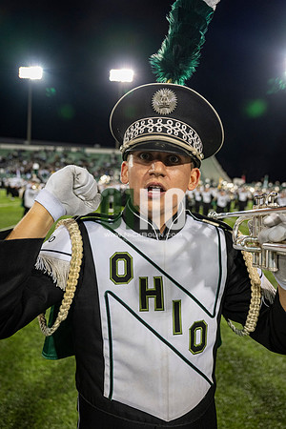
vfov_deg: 69.4
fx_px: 310
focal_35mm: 26
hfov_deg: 49.6
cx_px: 143
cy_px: 214
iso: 1250
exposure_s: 1/500
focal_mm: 26
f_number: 3.2
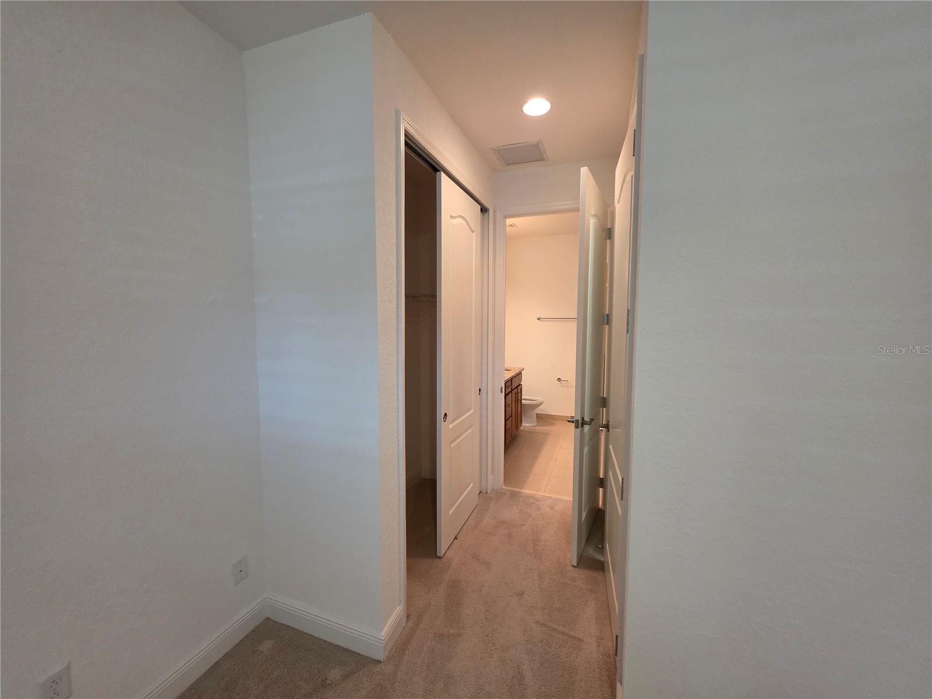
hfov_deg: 106.2
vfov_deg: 89.9
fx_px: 350
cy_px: 350
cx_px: 466
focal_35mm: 13
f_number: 1.9
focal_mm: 2.2
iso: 250
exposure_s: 1/60
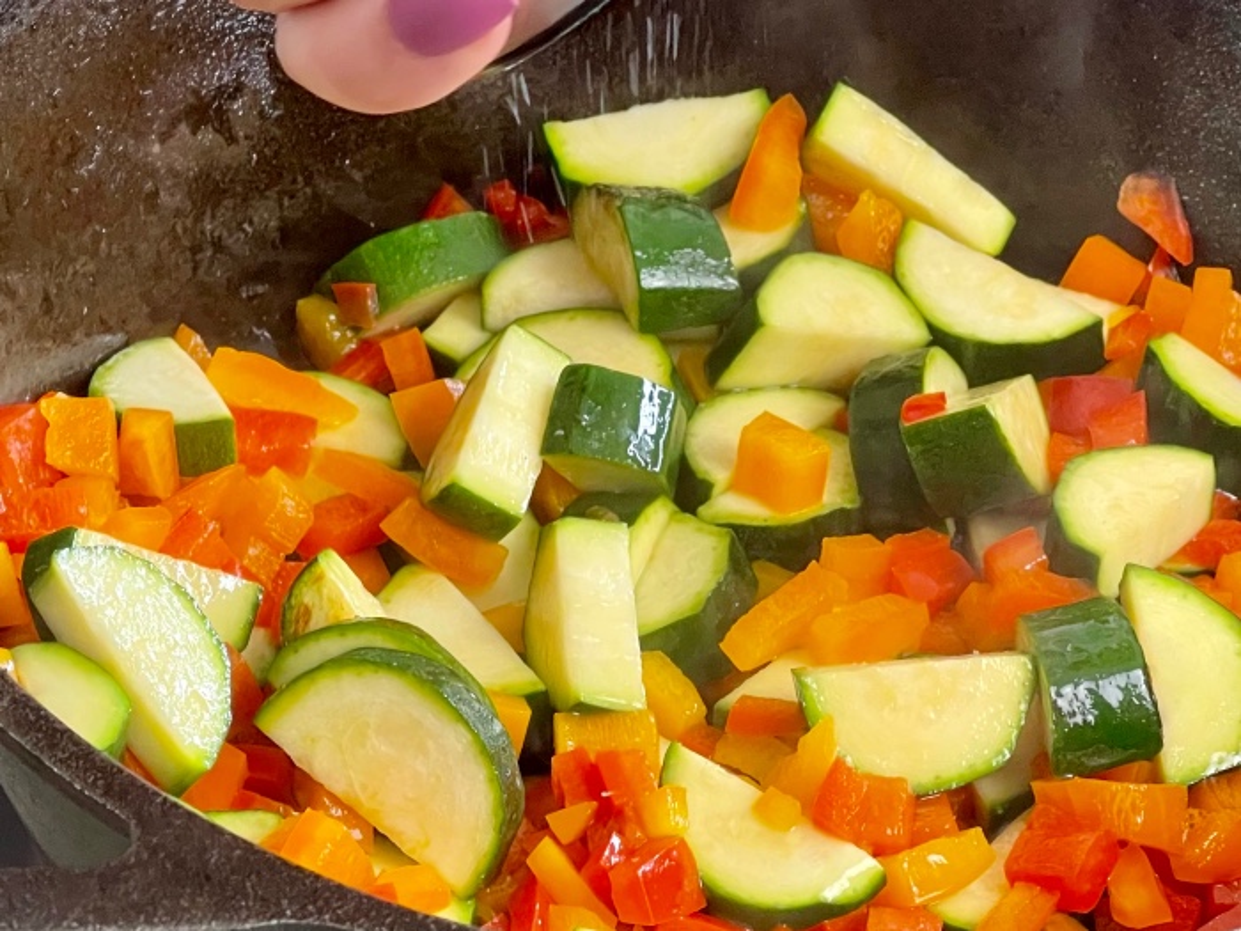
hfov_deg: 30.3
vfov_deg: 22.9
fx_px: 2294
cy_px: 466
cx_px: 620
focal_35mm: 64
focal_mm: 7.5
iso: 160
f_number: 2.2
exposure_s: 1/60
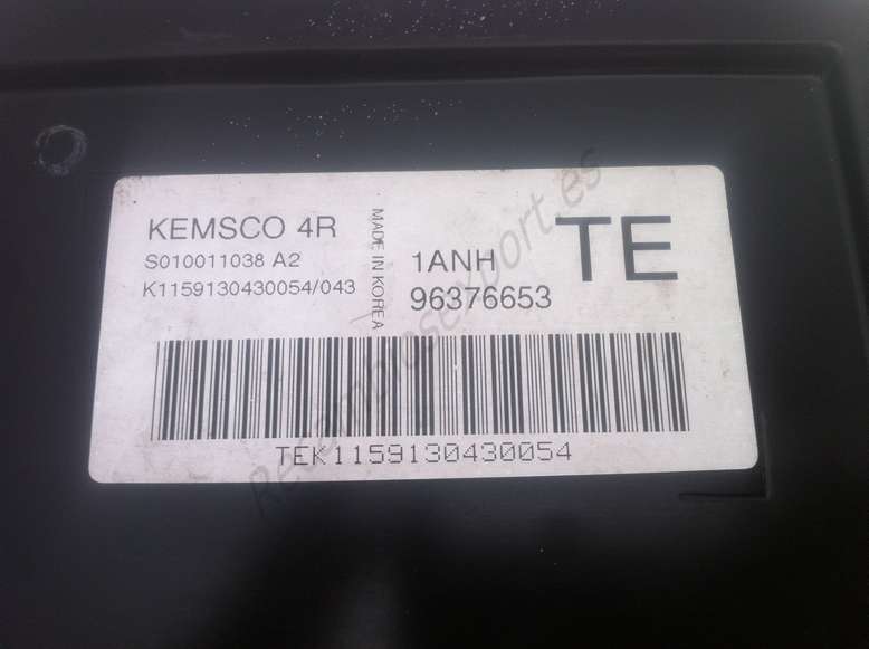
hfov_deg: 52.7
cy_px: 324
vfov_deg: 40.6
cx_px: 434
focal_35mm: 35
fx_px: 877
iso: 80
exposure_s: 1/24
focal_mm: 3.85
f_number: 2.8
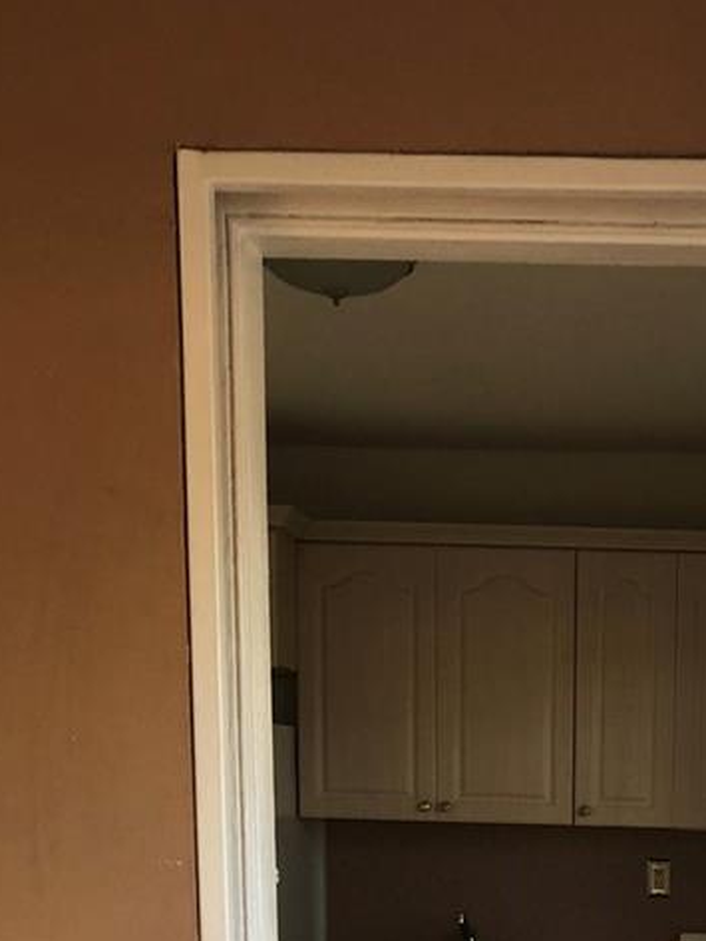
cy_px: 1158
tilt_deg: -8.5
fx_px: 1930
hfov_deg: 20.1
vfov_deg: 24.5
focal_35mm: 71
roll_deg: -0.5
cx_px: 690
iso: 25
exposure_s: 1/40
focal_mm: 4
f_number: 1.8
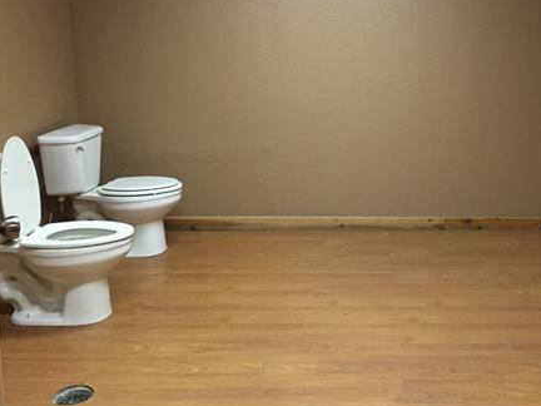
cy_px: 133
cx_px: 378
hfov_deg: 43.0
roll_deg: -0.8
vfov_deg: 33.3
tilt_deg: -10.2
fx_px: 672
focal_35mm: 43
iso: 200
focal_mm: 4.15
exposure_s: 1/30
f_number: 2.2
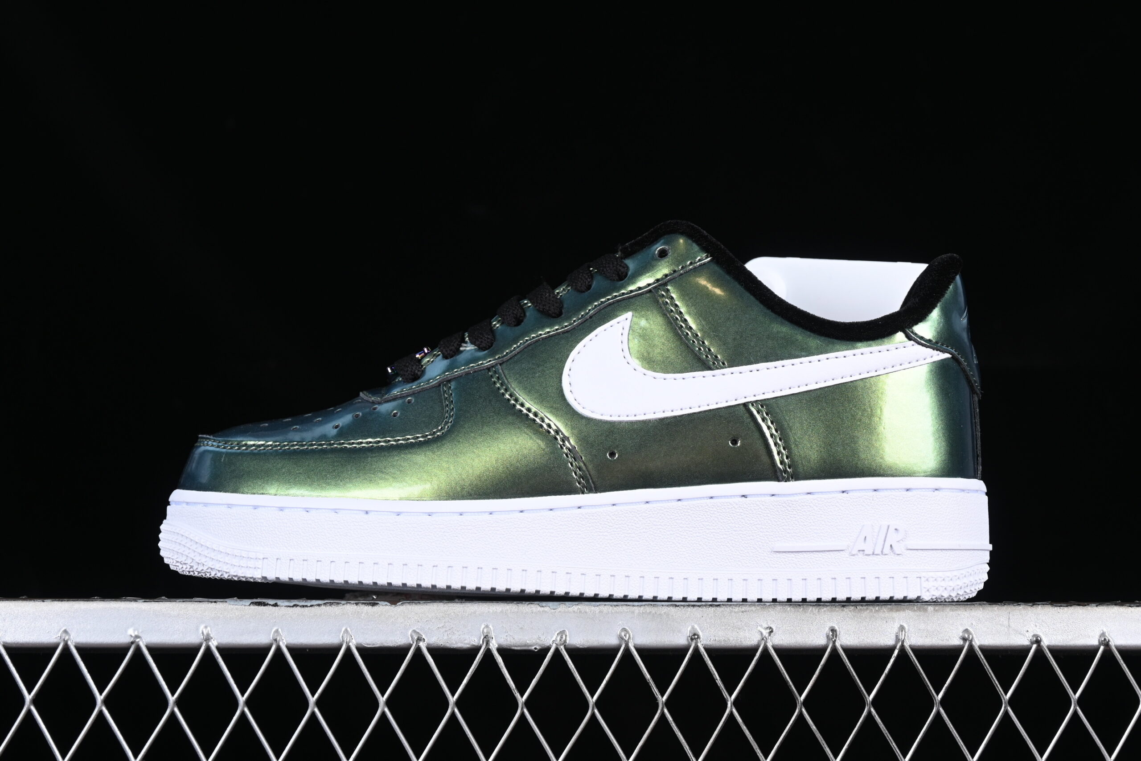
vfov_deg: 18.2
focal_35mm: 75
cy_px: 380
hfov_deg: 27.0
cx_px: 570
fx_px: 2377
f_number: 7.1
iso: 160
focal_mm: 50
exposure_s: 1/80
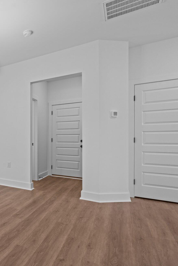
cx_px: -30
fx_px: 191
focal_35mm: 26
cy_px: 134
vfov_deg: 69.8
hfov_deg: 38.6
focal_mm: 16.5
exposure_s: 1/4
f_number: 8
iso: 250
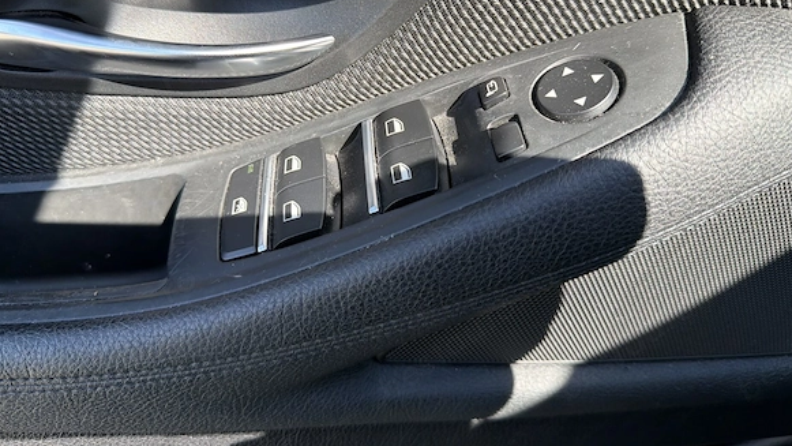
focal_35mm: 27
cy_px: 143
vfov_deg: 42.3
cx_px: 393
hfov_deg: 69.9
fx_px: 567
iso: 80
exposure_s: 1/488
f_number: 1.78
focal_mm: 6.76
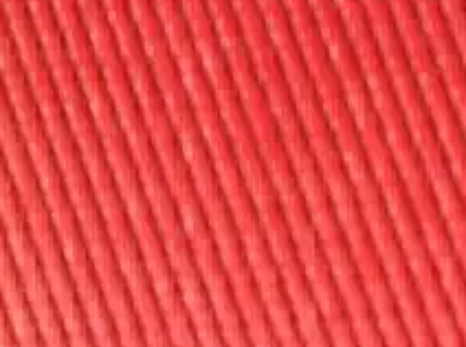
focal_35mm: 165
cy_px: 769
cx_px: 1044
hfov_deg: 10.6
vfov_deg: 8.4
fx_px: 2216
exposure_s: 1/15
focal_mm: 4.28
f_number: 2.4
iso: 64
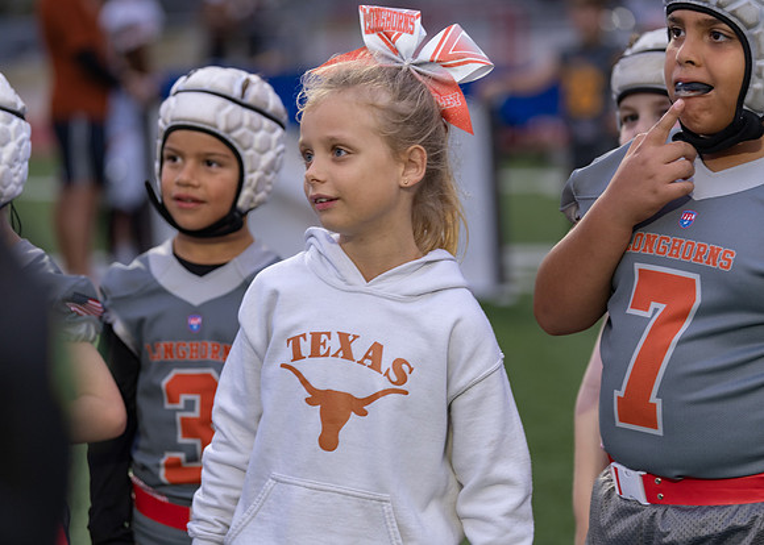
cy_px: 272
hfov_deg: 16.6
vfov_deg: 11.9
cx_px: 382
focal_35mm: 121
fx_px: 2614
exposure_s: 1/320
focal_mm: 115
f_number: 2.8
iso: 500
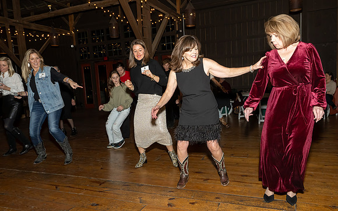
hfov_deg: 68.6
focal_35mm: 27
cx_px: 178
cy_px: 117
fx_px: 248
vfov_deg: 46.1
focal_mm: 17
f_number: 8
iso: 640
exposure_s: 1/250
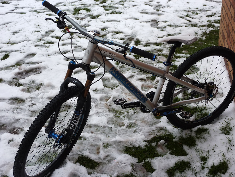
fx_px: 326
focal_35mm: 48
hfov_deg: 39.7
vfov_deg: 30.3
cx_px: 118
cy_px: 88
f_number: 4
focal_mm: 7.9
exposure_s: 1/125
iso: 80
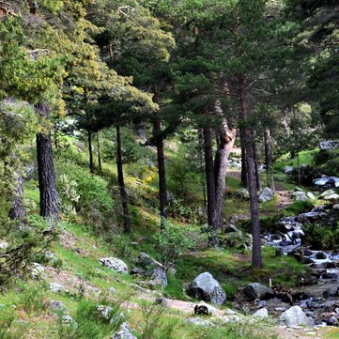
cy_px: 213
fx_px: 1562
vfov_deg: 12.4
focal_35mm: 141
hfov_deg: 12.2
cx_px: 340
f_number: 10
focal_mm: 50
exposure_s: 1/200
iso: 640
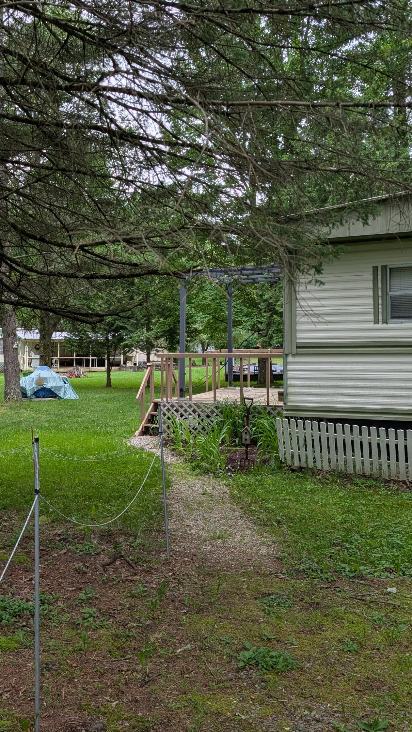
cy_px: 367
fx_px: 680
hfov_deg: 32.7
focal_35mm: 35
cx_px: 78
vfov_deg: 56.6
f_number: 1.68
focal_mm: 6.9
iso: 23
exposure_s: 1/260
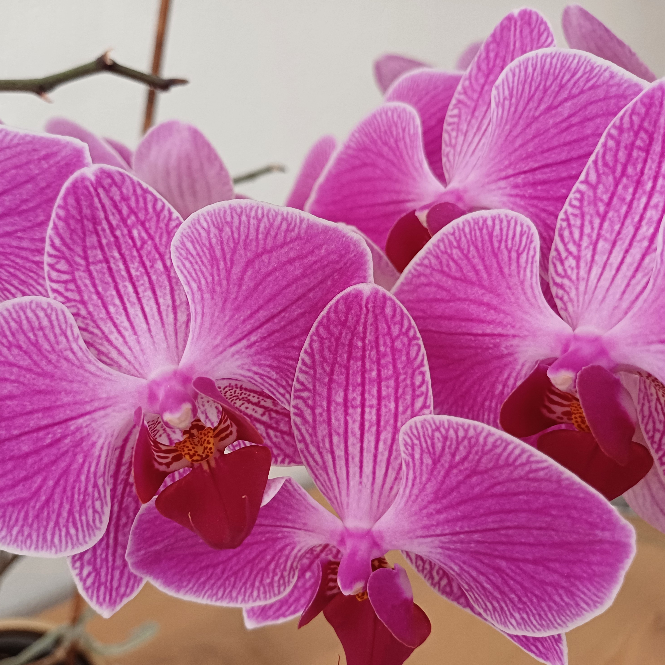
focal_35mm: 30
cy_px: 330
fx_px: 652
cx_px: 279
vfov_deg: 54.0
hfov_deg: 53.8
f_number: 1.8
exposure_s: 1/50
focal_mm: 4.65
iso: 320
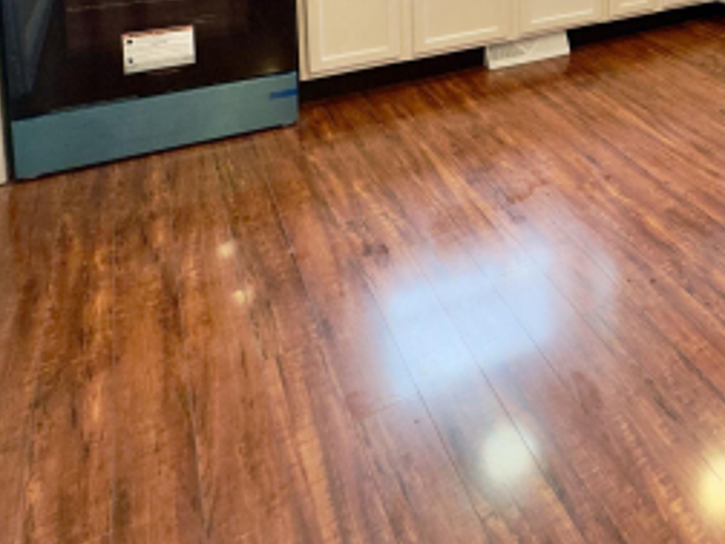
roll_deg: -1.7
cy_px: -112
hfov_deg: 44.3
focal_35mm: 37
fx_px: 775
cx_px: 689
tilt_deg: -8.7
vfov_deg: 32.0
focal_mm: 2.22
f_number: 2.2
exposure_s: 1/120
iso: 100
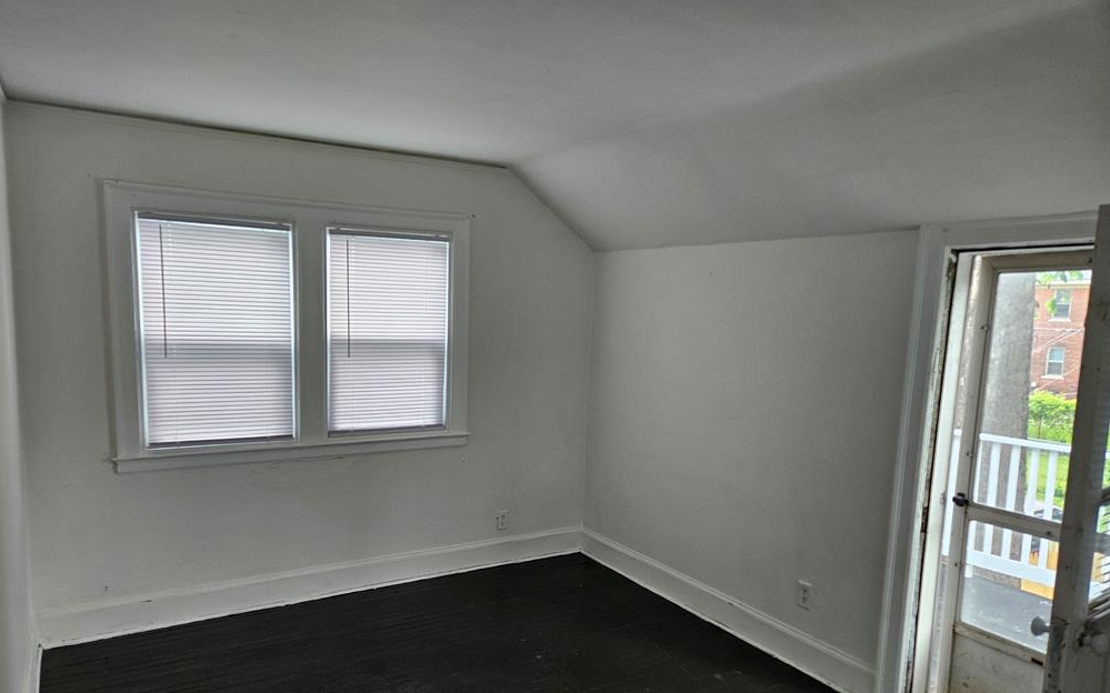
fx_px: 756
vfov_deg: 49.0
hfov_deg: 72.6
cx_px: 549
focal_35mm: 25
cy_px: 409
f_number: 1.8
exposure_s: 1/120
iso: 125
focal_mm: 5.4
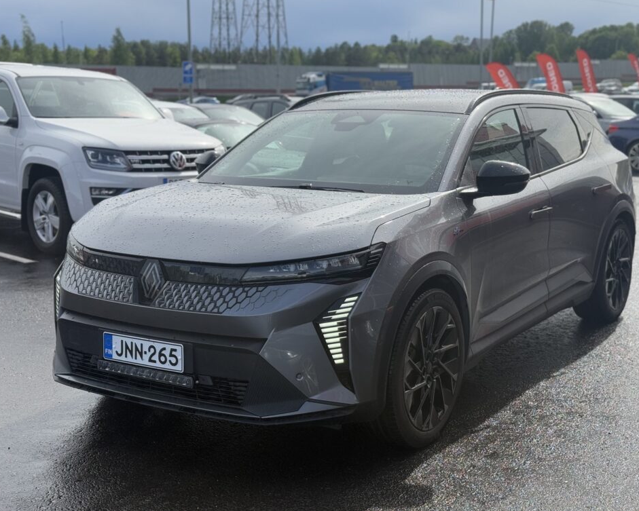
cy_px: 257
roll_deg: -0.8
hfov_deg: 36.6
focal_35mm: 51
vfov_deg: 29.7
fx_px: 965
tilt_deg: -10.9
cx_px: 337
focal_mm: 6.76
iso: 80
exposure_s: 1/3891
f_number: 1.78
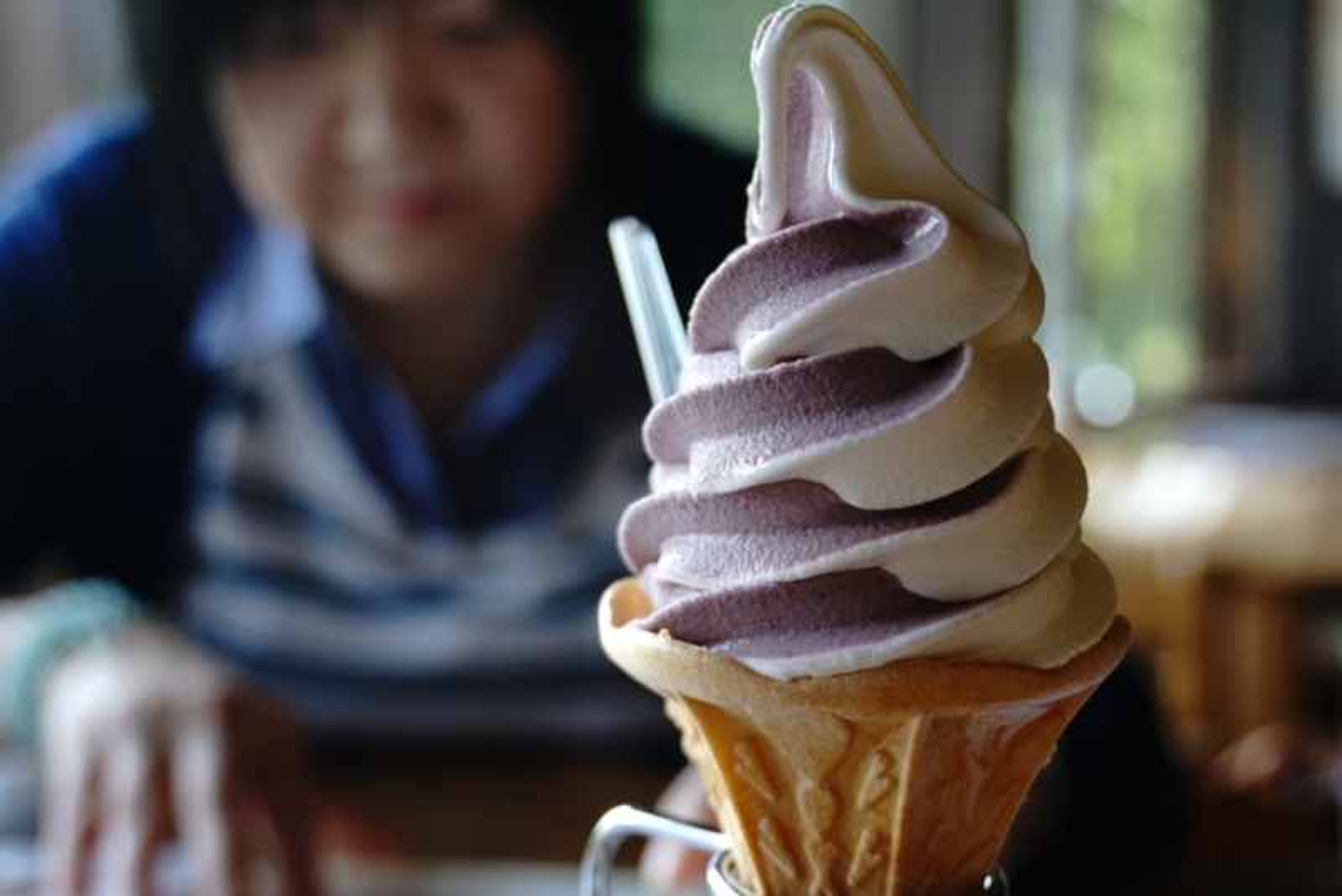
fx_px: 2237
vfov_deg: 22.6
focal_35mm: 60
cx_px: 671
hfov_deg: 33.4
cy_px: 448
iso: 200
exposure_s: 1/60
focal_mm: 40
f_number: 4.5
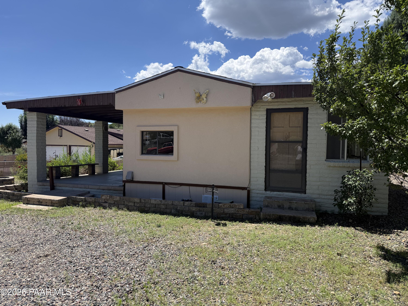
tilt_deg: -1.6
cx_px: 204
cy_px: 153
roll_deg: -1.1
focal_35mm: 24
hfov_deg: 71.6
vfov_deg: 56.8
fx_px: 283
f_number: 1.78
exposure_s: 1/4975
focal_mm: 6.76
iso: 100
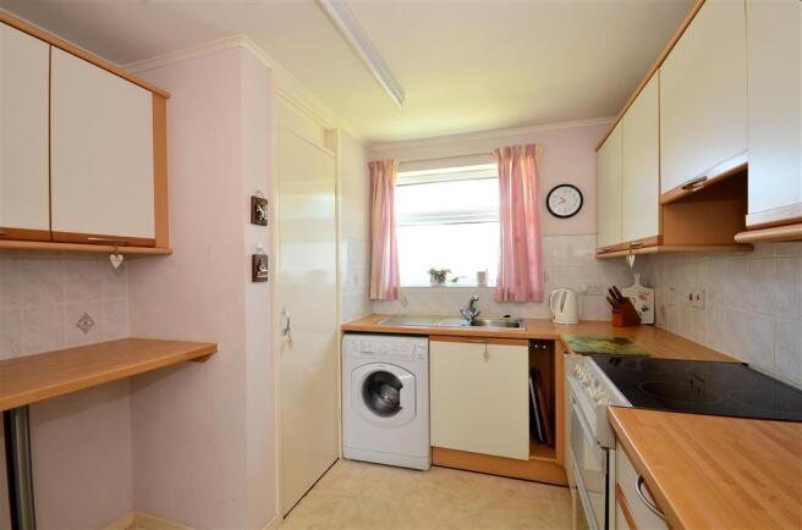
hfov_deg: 100.5
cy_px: 265
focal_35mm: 15
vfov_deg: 77.0
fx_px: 333
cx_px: 401
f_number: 11
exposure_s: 1/2.5
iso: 200
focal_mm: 10
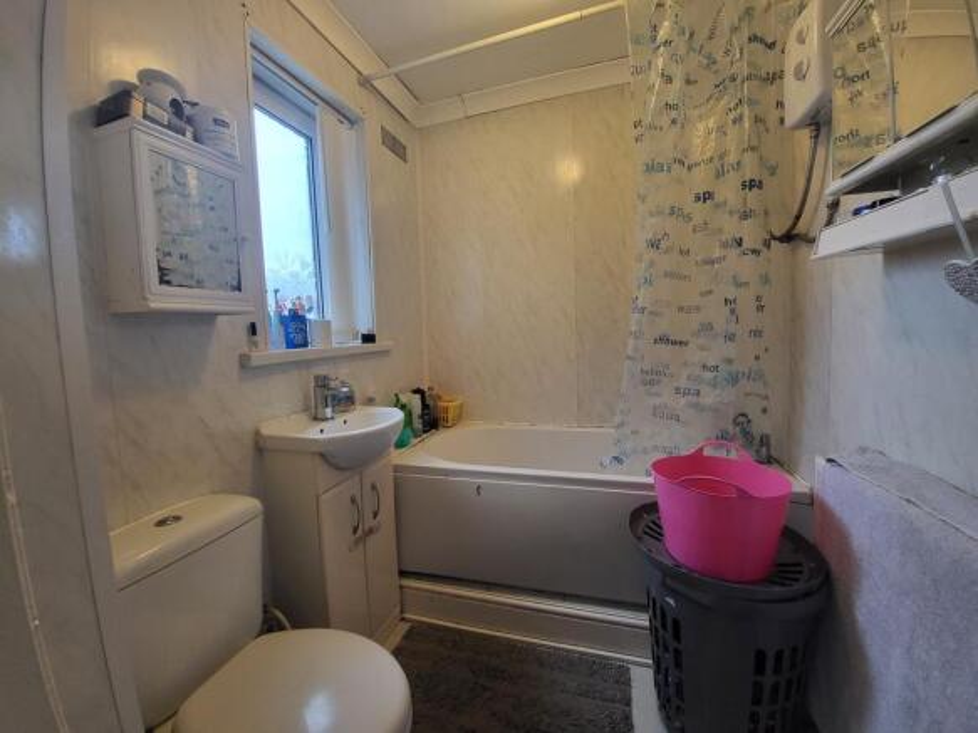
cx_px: 489
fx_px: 367
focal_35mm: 13
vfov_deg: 89.9
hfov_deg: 106.2
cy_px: 366
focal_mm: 1.74
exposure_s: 1/50
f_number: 2.2
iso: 200
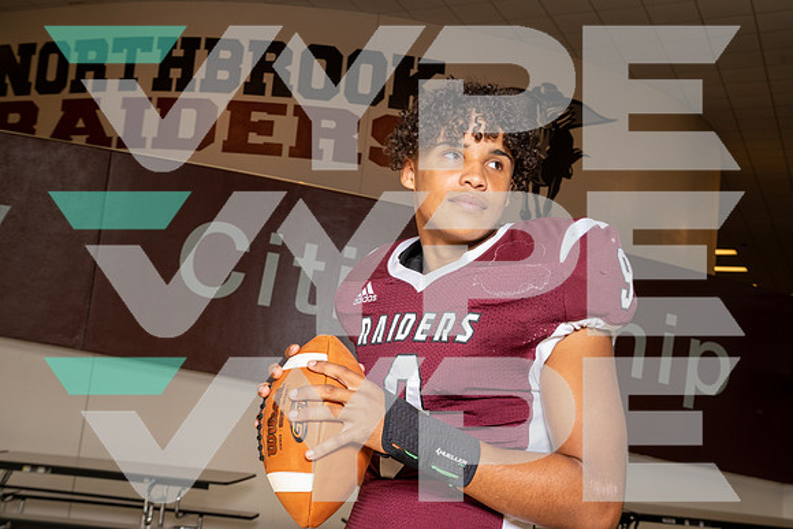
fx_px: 947
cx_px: 396
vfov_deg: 31.2
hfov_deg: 45.4
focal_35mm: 43
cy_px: 264
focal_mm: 43
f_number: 8
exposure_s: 1/250
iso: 800
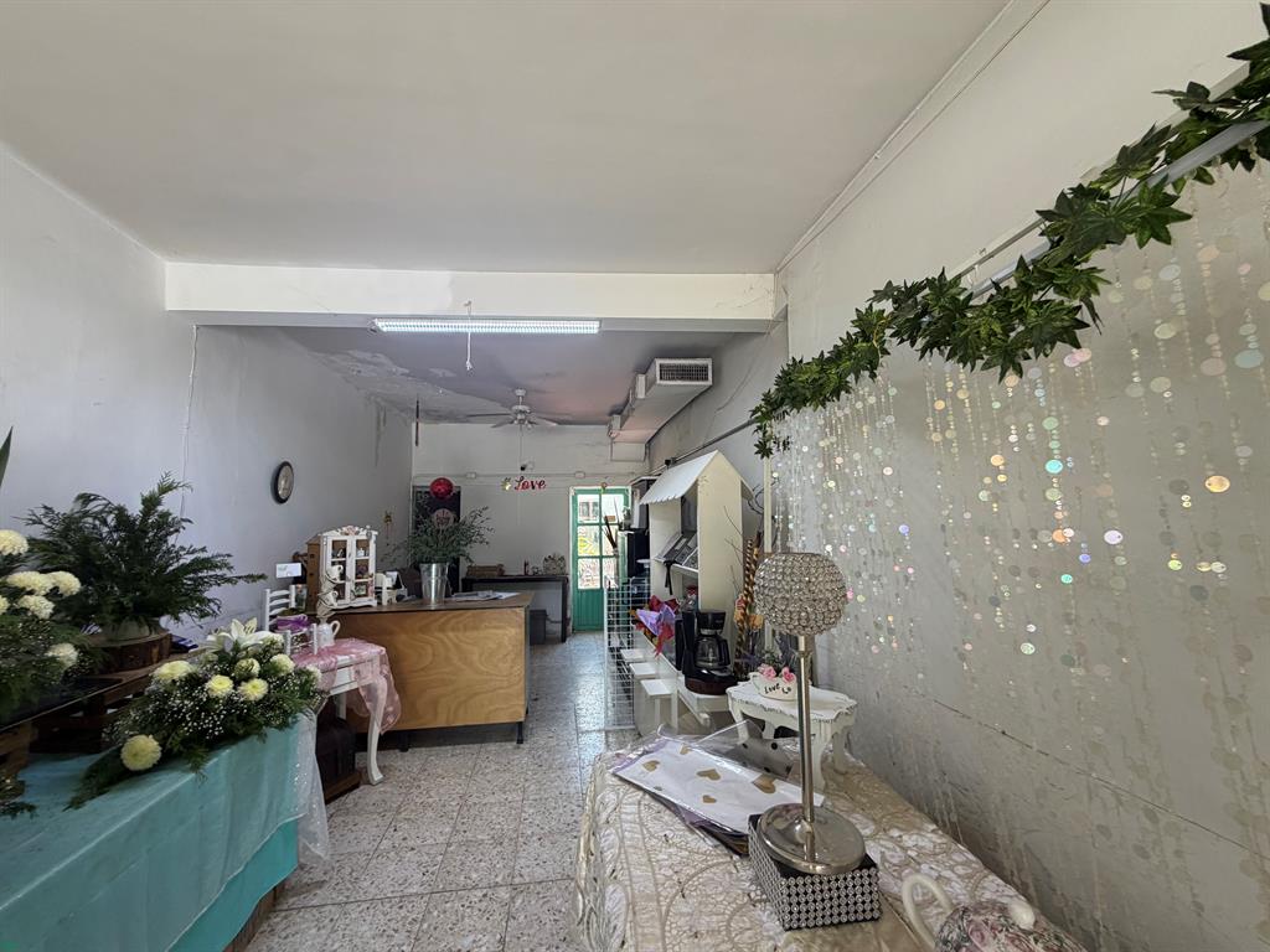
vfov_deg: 85.7
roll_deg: +2.4
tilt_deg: +4.5
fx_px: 514
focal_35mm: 14
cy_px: 476
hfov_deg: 102.1
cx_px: 635
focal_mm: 2.22
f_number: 2.2
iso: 125
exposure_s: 1/121
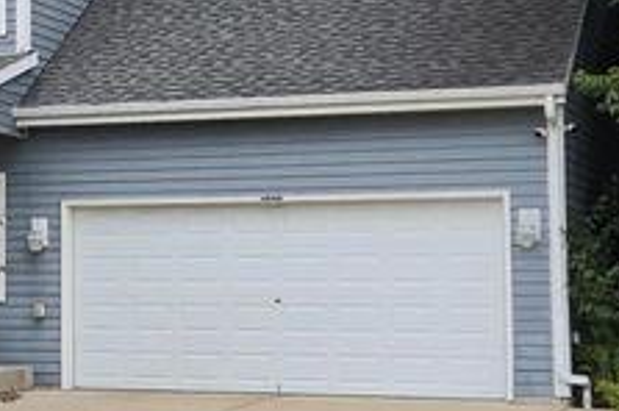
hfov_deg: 18.2
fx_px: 1889
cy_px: 208
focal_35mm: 110
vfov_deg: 12.4
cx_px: 17
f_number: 1.8
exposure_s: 1/2977
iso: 80
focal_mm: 5.4
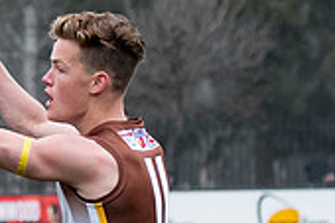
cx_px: 69
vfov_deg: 1.3
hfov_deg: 2.0
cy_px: 154
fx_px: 9640
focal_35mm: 1037
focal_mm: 102
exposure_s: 1/800
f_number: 4
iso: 500
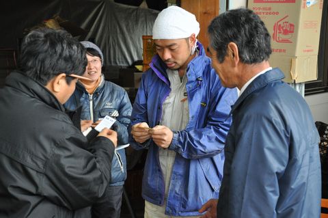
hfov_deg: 31.9
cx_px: 164
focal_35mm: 63
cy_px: 109
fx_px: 573
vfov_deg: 21.5
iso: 800
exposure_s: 1/40
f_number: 4.8
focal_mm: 42
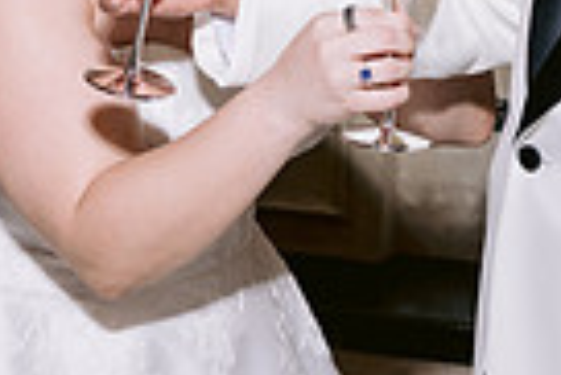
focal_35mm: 163
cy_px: -90
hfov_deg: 12.6
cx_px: 314
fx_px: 2543
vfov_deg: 8.3
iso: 800
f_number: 4
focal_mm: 35
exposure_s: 1/160
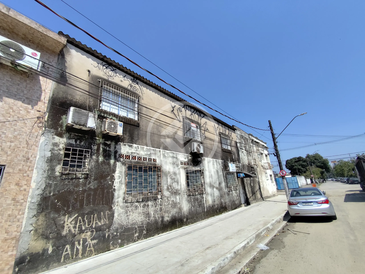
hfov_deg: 94.5
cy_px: 137
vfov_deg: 78.2
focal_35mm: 16
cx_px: 182
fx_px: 169
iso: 50
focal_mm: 1.65
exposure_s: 1/1672
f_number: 2.2
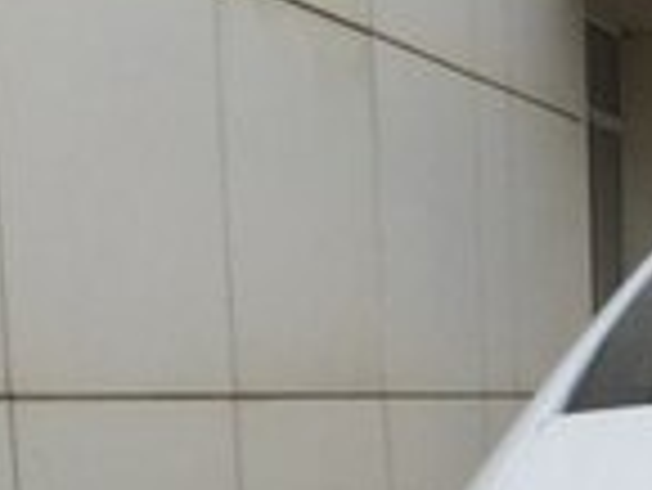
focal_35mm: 132
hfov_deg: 13.2
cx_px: 1228
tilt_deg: -12.5
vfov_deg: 10.5
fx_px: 2488
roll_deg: -3.3
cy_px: 906
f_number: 2.2
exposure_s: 1/50
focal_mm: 4.15
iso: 40
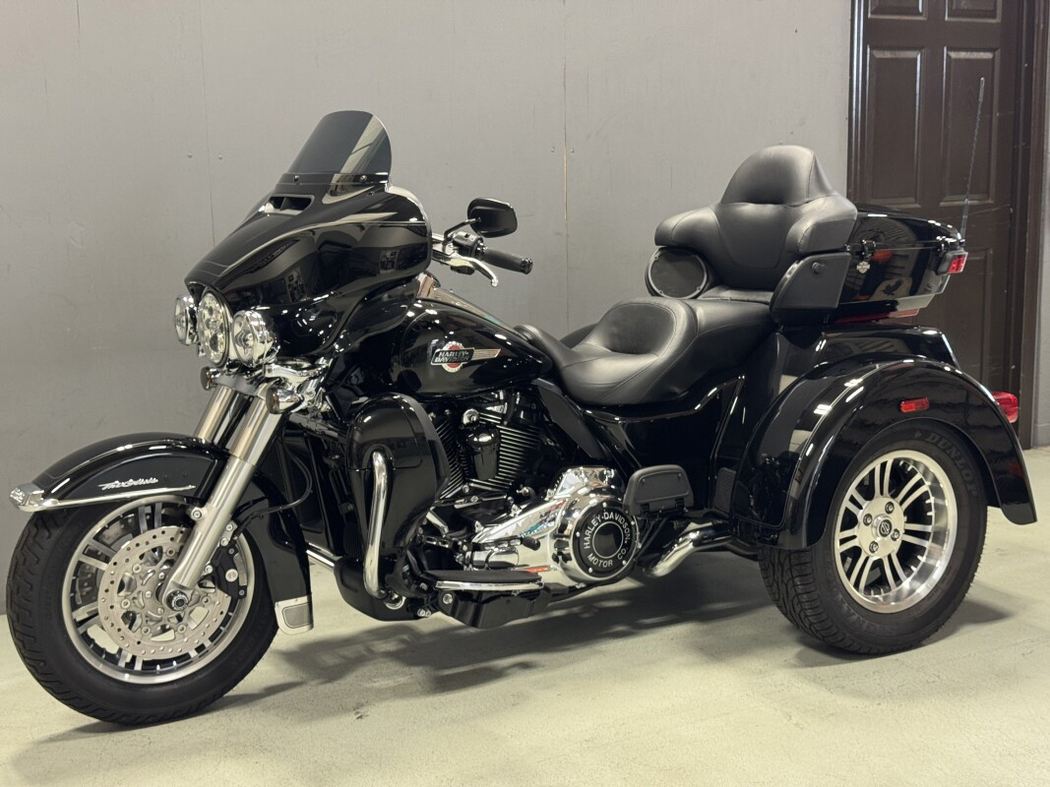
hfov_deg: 39.7
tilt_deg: -9.3
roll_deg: +0.6
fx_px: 1456
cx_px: 525
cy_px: 394
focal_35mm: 48
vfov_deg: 30.3
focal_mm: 6.76
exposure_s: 1/40
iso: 200
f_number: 1.78
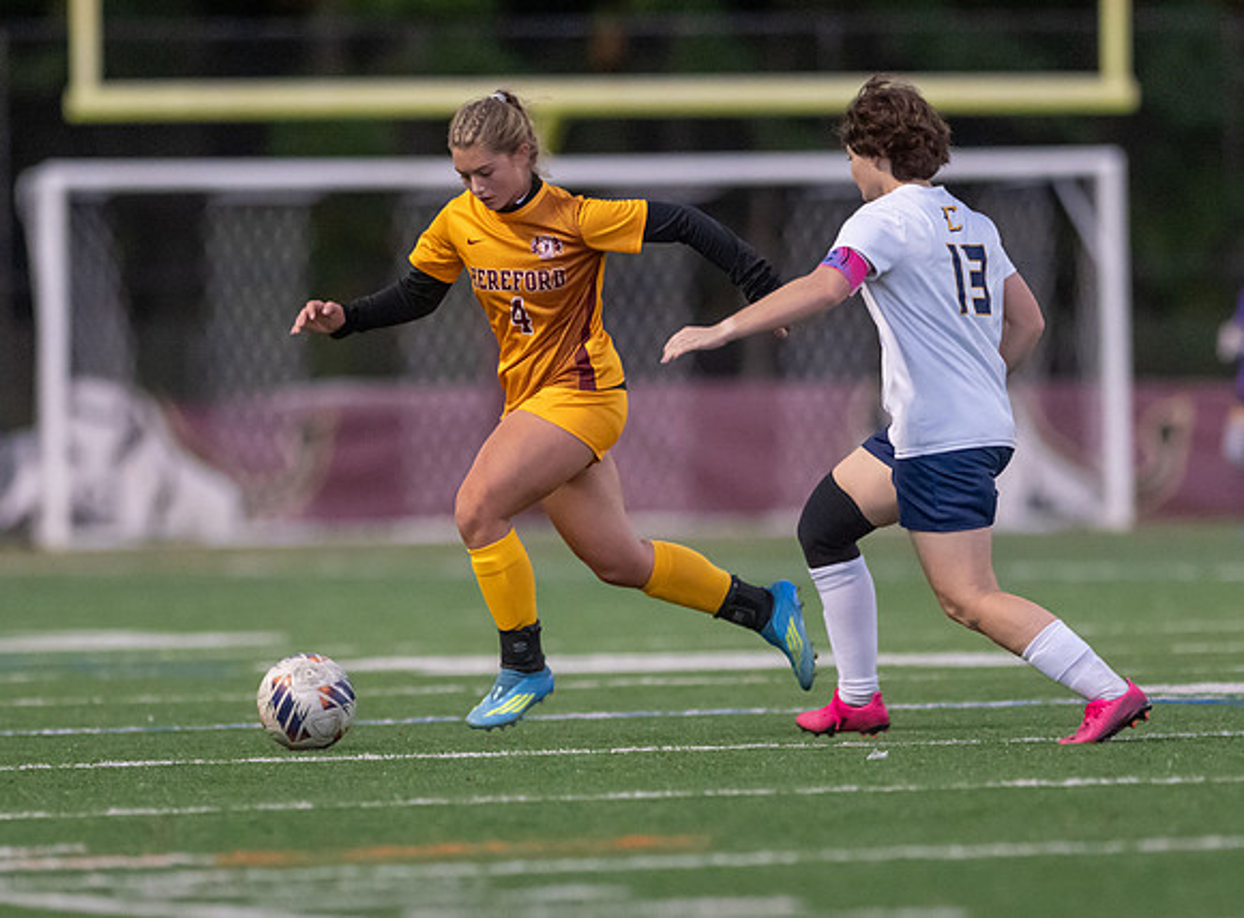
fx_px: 17487
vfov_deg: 3.0
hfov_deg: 4.1
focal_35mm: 489
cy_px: 558
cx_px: 582
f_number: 2.8
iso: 6400
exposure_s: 1/1000
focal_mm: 300
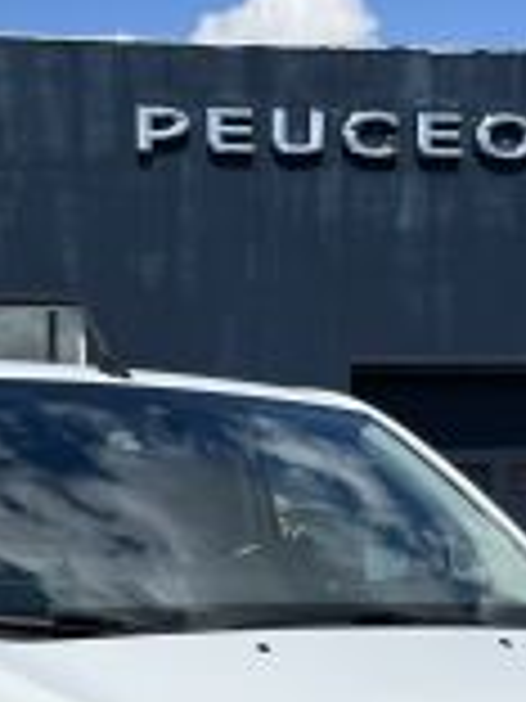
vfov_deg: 21.3
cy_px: 826
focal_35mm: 86
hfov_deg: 17.1
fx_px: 1742
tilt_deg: -12.3
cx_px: 178
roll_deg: -0.1
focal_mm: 5.1
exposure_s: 1/5556
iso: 50
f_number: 1.6
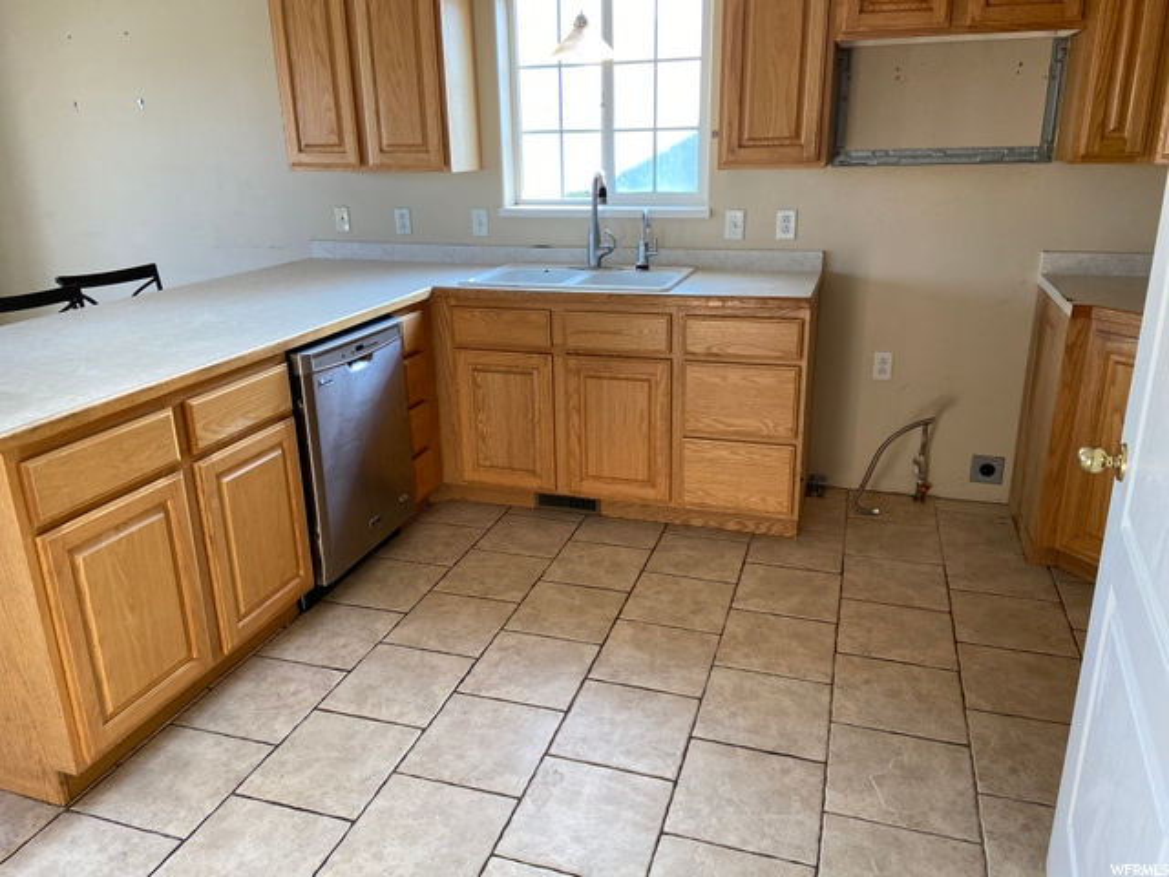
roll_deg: +0.7
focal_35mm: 26
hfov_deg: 67.3
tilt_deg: -18.9
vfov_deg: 53.1
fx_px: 878
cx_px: 584
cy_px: 438
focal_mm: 4.25
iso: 125
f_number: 1.8
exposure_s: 1/121
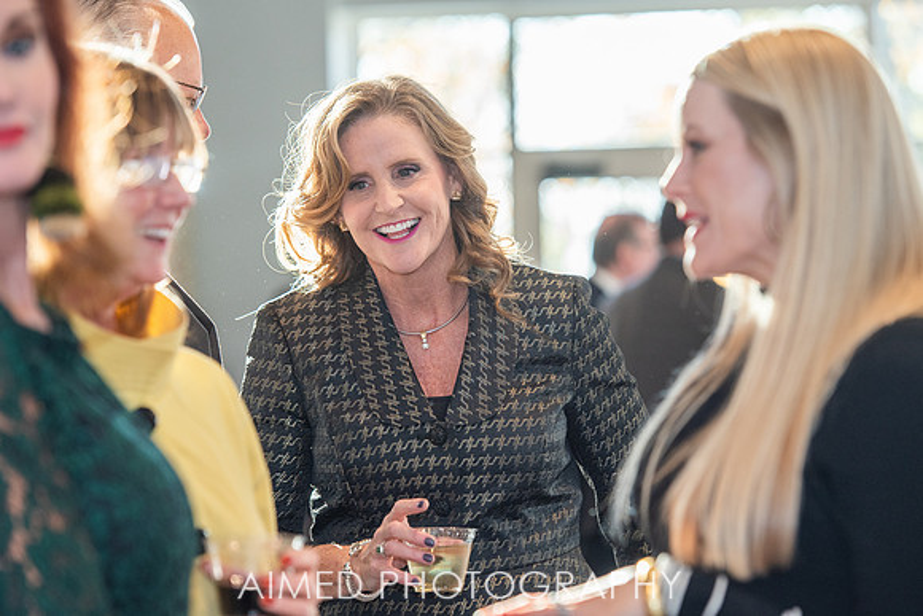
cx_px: 462
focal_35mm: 155
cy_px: 279
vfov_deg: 8.9
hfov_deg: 13.3
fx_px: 3964
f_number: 4.5
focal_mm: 140
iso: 800
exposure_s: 1/200
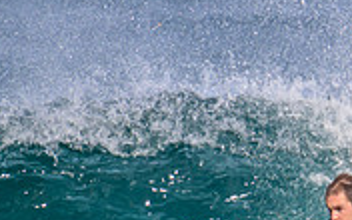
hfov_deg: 0.7
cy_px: 259
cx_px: 422
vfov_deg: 0.4
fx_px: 30372
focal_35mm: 3166
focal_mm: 800
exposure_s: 1/2000
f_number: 11
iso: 900
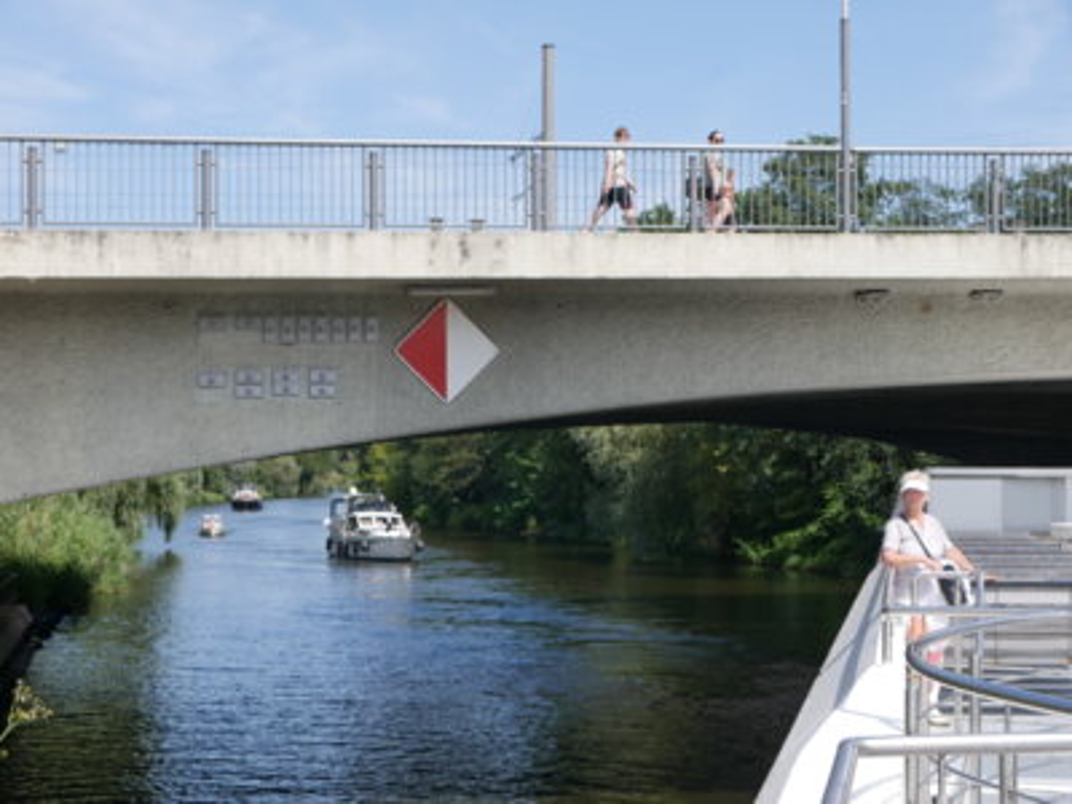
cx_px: 536
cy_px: 402
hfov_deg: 28.6
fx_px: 2106
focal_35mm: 68
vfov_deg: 21.6
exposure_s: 1/320
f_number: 9
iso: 200
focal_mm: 34
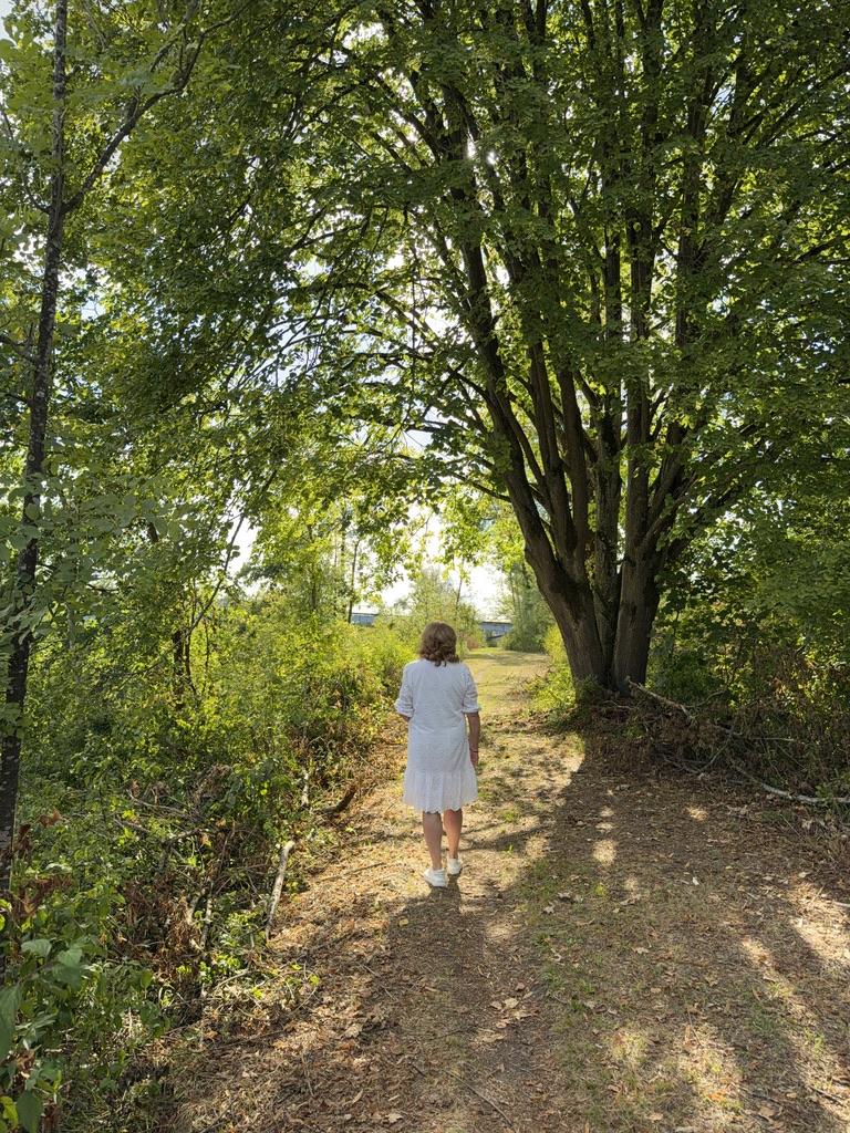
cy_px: 566
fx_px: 786
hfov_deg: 56.8
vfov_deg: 71.6
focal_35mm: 24
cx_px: 425
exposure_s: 1/1337
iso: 100
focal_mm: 6.76
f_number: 1.78
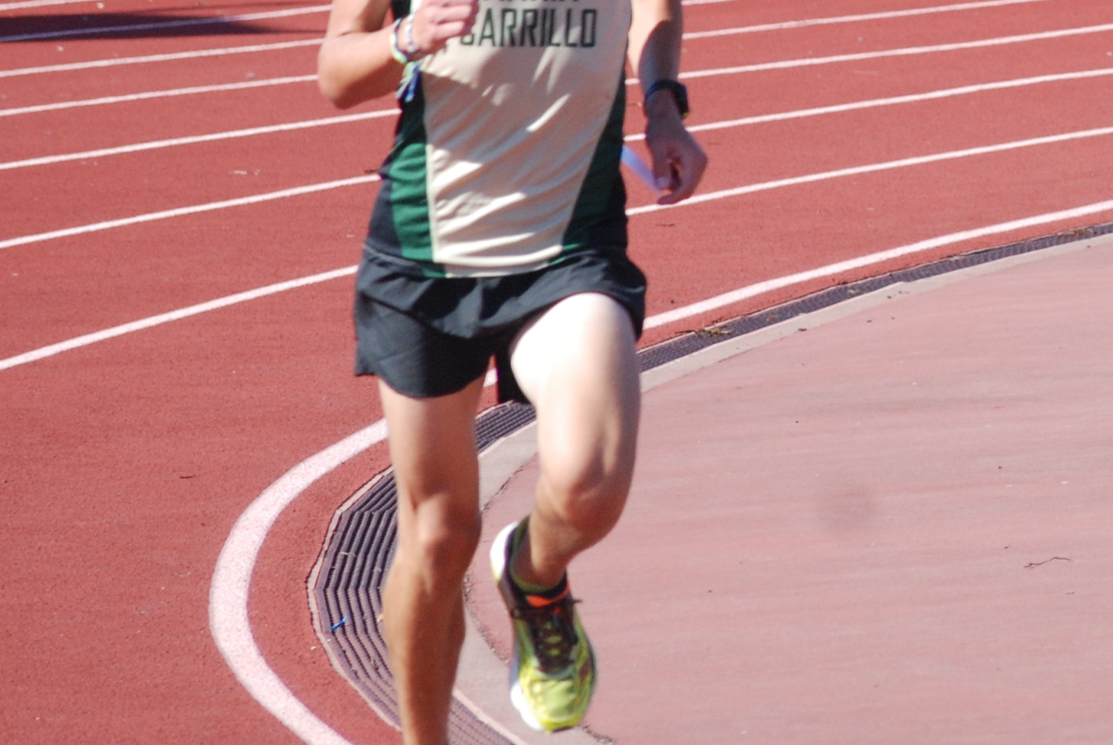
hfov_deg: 3.9
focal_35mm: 520
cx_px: 1427
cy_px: 13
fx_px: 16094
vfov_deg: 2.6
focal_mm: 122
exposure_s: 1/800
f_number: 7.1
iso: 400
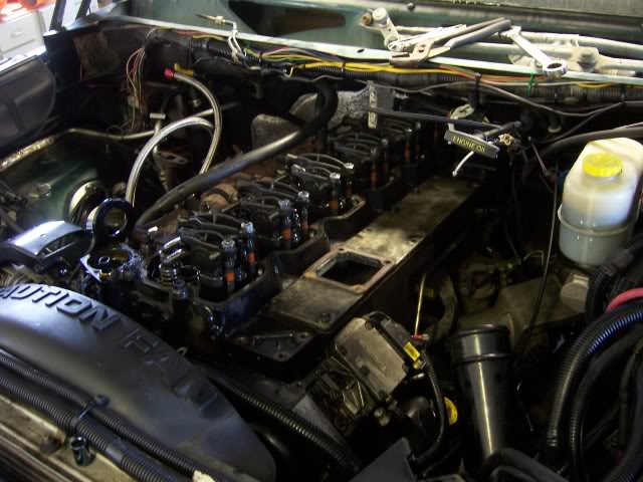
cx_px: 322
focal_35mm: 36
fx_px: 669
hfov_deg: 51.4
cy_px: 241
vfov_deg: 39.7
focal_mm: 6
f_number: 3
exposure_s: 1/8
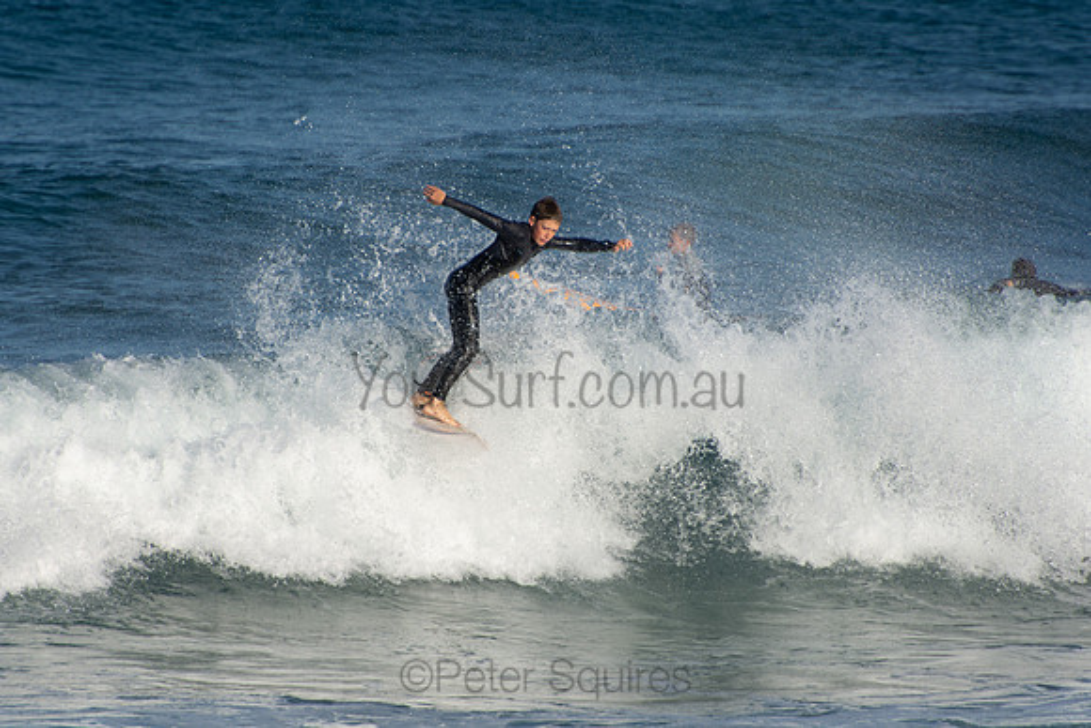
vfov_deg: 2.3
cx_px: 546
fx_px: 18187
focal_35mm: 600
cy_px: 364
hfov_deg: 3.4
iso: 200
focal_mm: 400
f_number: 5.6
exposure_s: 1/1600
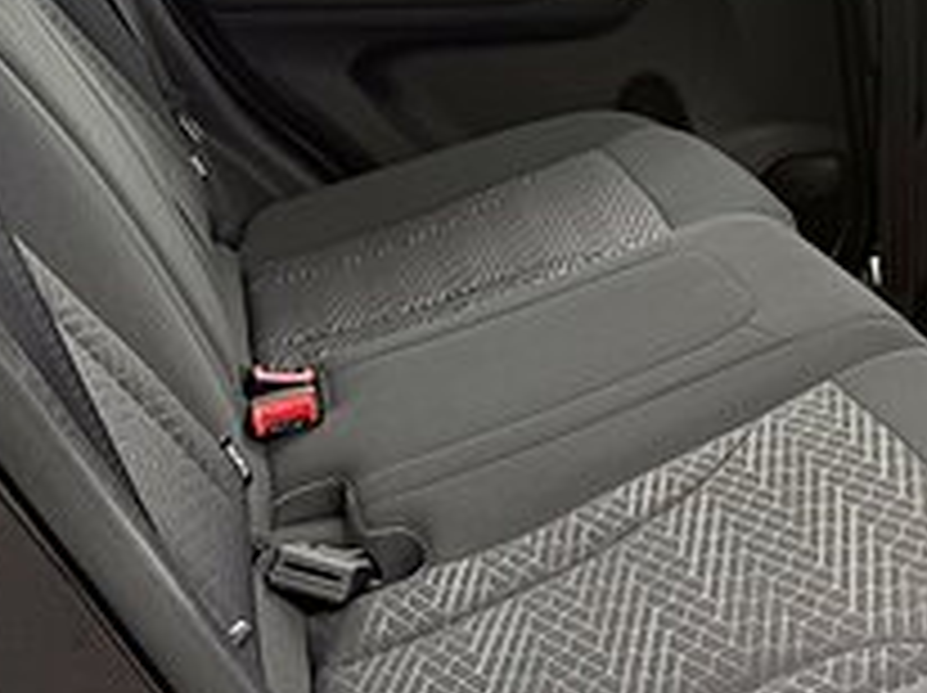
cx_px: 945
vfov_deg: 22.3
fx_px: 1712
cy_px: 65
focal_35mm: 64
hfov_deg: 28.3
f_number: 1.78
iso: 100
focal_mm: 6.76
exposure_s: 1/379
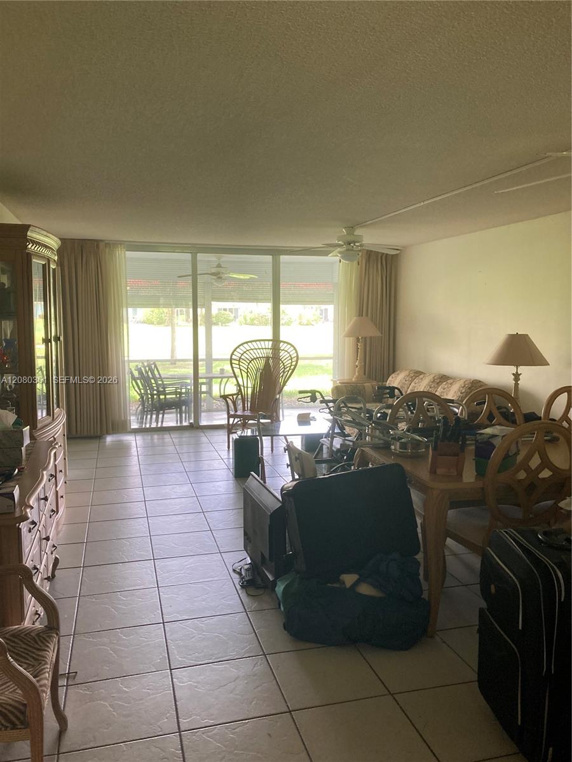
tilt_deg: -5.0
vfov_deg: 63.4
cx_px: 286
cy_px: 381
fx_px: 617
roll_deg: -0.1
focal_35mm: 28
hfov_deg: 49.7
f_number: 1.8
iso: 100
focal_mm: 3.99
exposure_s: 1/60
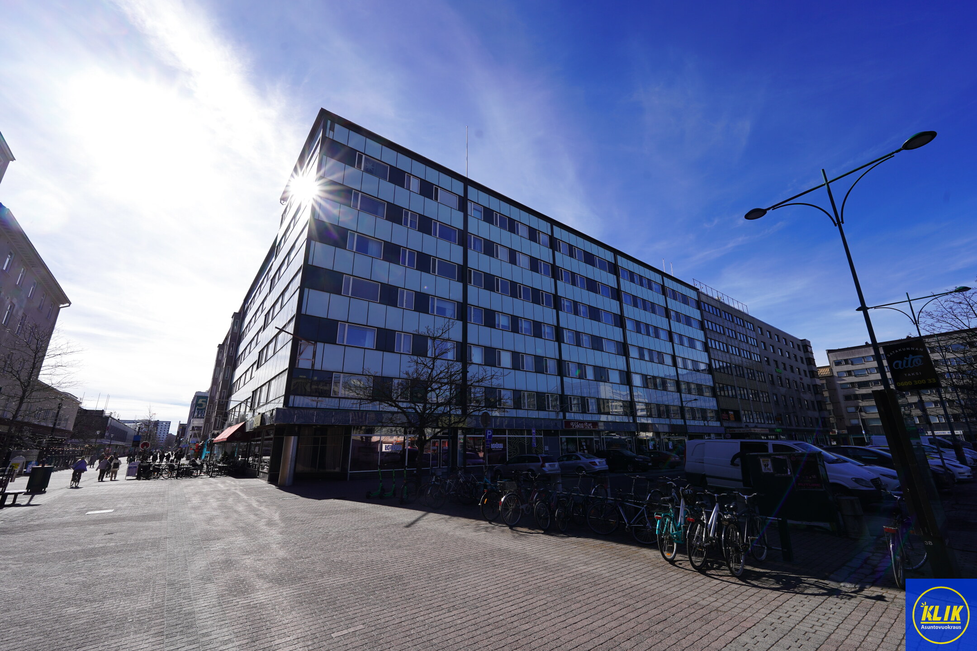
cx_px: 488
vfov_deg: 81.2
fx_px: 380
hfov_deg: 104.3
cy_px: 326
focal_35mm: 14
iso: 100
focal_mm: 14
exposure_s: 1/200
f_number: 10
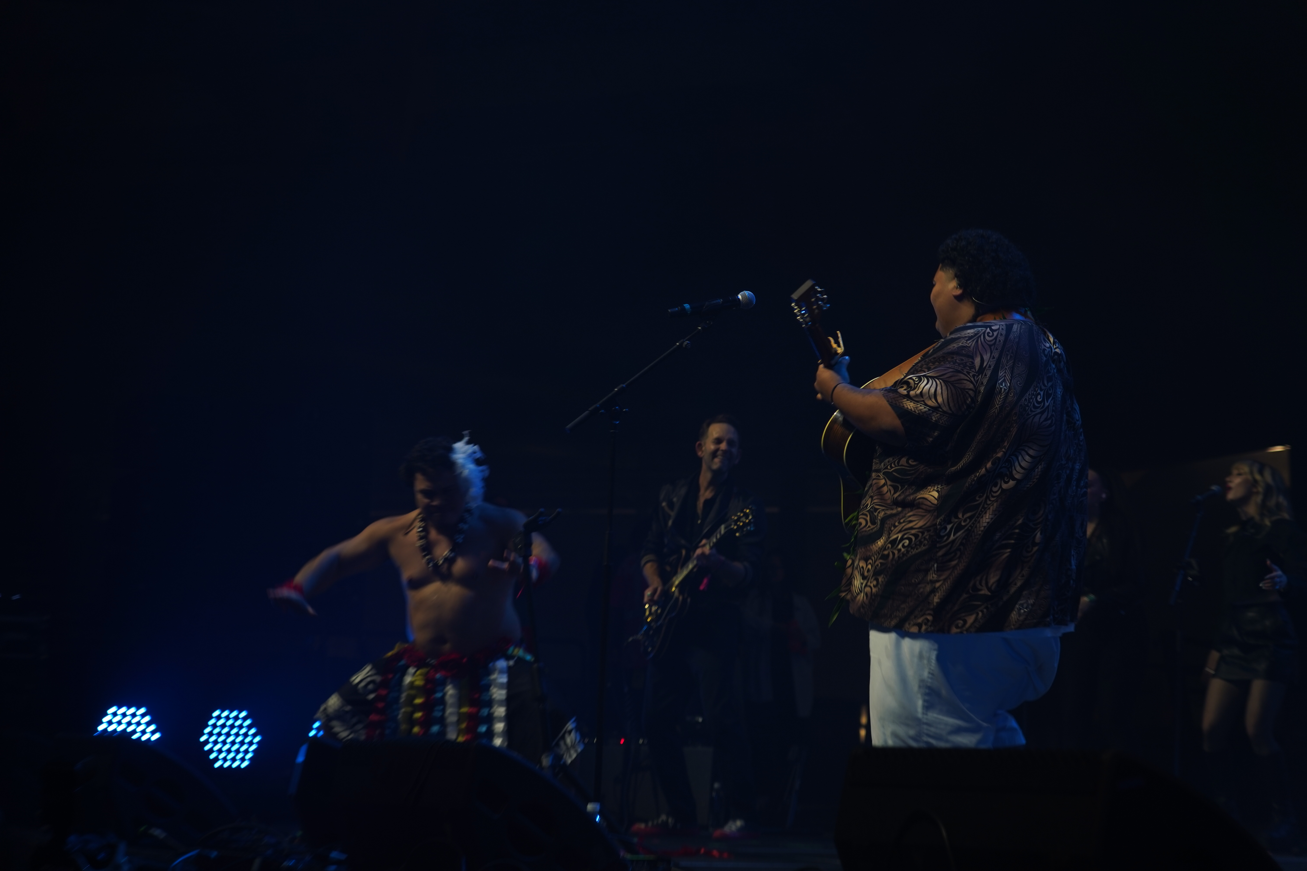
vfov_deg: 17.5
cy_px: 436
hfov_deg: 26.0
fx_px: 2832
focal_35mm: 78
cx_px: 654
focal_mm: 78
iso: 250
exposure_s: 1/80
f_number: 4
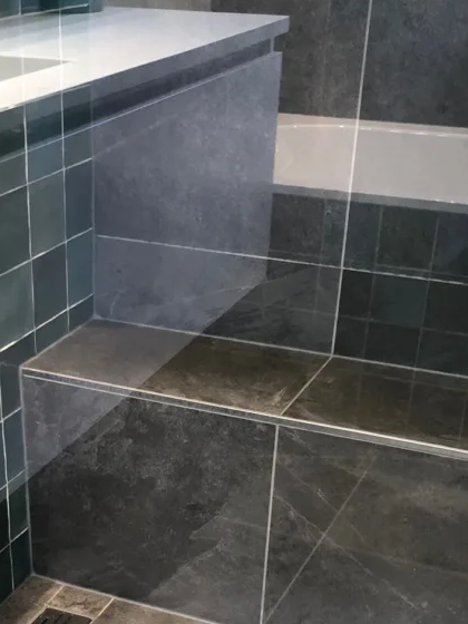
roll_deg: +0.1
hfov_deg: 24.2
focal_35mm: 60
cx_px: 120
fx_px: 1082
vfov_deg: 30.5
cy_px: 582
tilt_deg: -32.4
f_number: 1.8
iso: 100
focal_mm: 4
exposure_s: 1/17
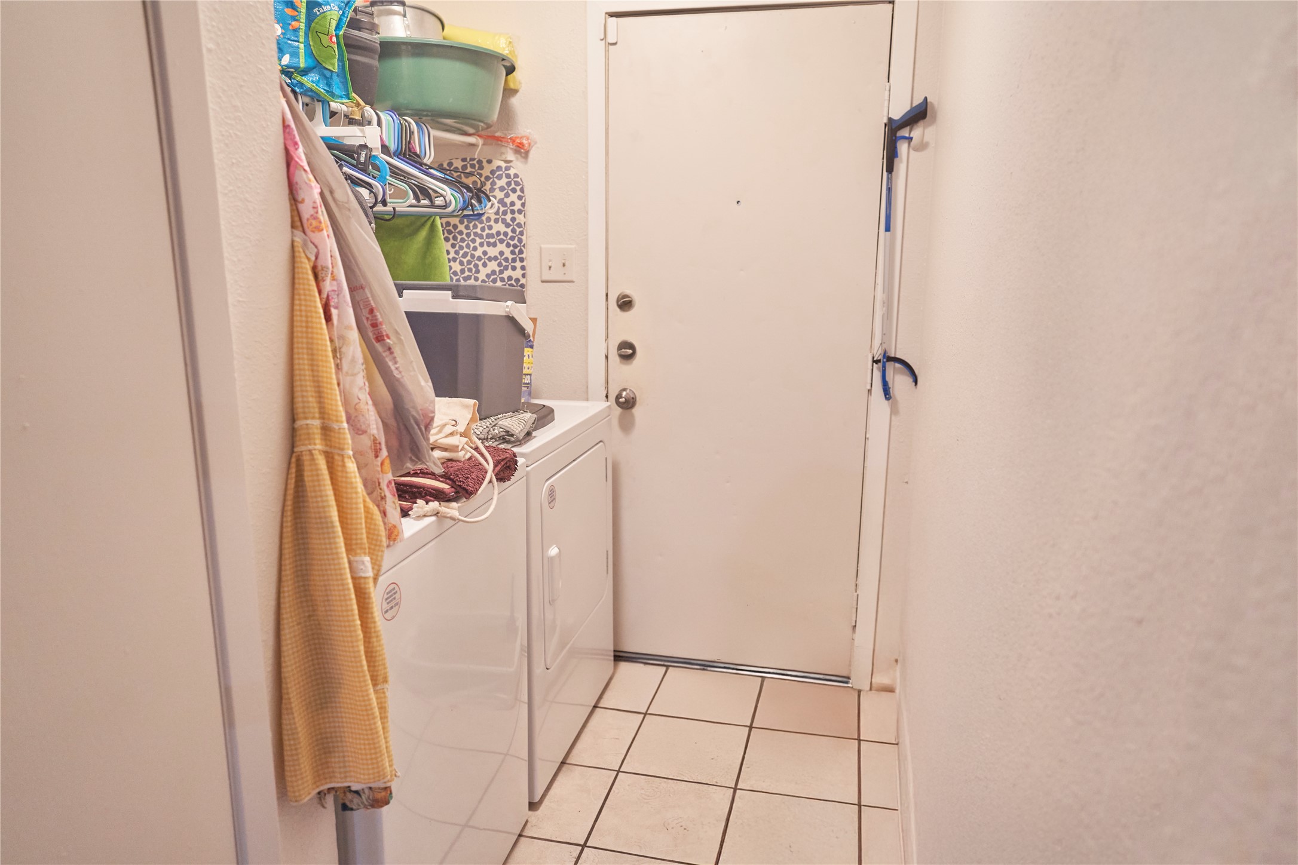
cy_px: 432
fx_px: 865
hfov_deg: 73.7
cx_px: 649
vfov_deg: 53.1
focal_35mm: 24
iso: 1250
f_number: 2.8
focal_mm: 24
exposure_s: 1/125
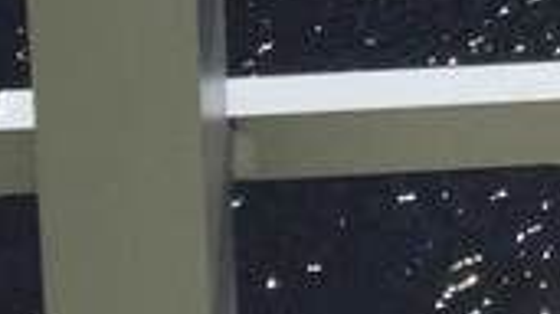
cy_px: -706
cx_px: 1454
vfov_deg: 4.8
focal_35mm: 237
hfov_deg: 8.2
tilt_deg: -17.2
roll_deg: -4.1
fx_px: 3518
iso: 32
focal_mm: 4.15
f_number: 2.2
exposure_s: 1/4405
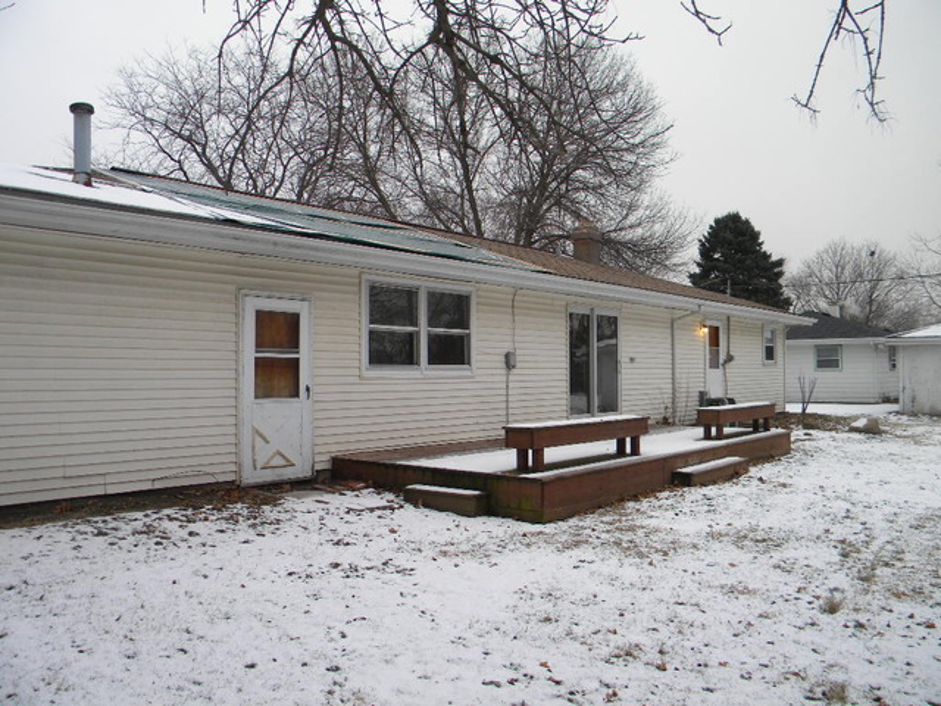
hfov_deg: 63.4
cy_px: 353
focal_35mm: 28
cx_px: 470
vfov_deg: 49.7
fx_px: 761
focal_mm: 5
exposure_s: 1/77.1
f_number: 3.5
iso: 80
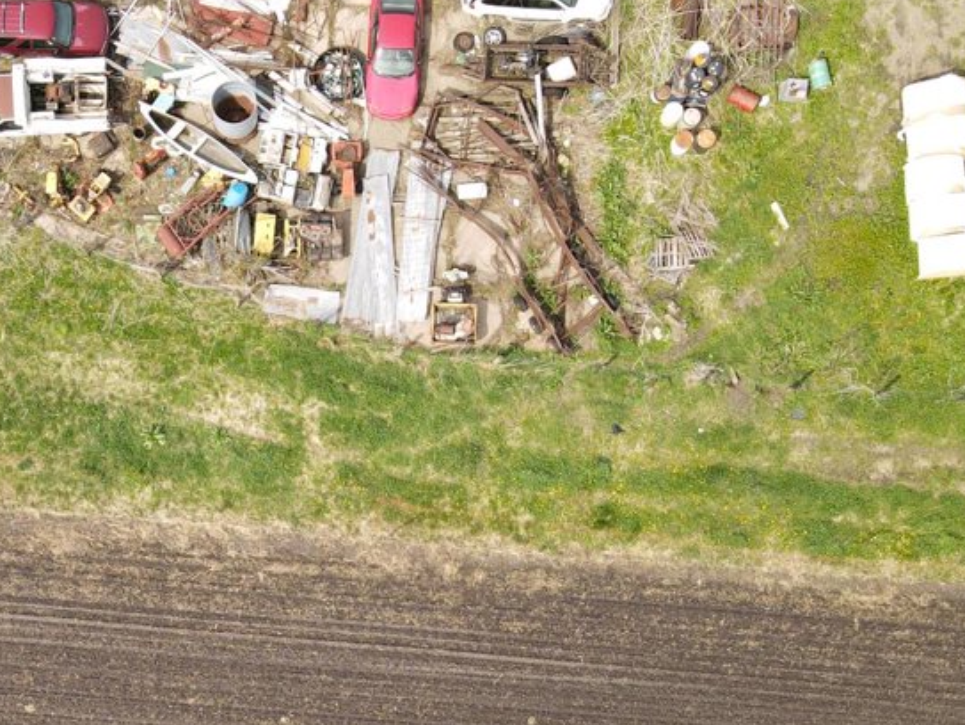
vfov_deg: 27.0
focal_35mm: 53
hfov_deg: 35.1
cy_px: 594
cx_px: 201
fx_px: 1478
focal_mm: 4.5
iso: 100
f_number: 2.8
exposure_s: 1/320
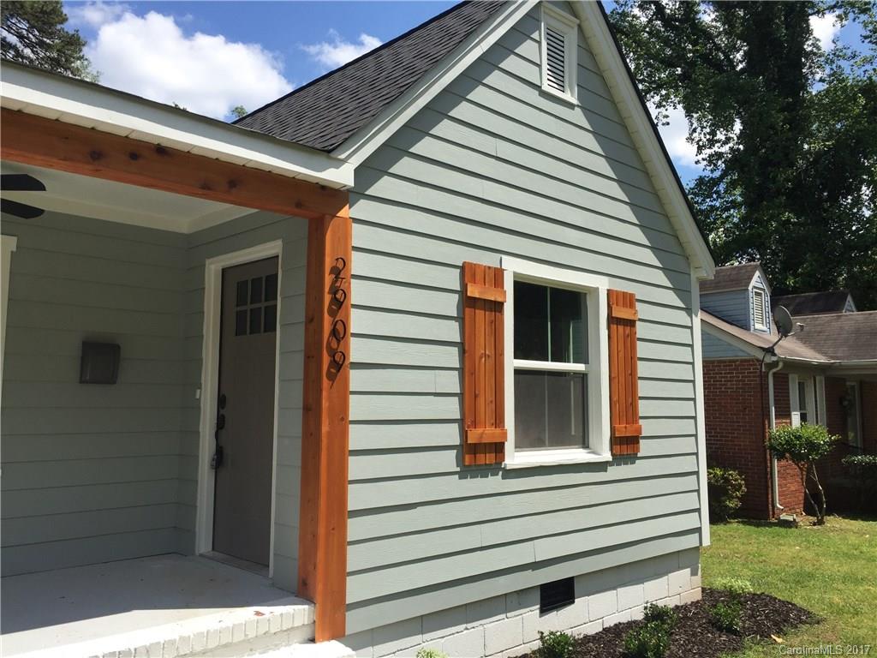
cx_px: 438
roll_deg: -1.1
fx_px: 735
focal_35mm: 29
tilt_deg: +6.2
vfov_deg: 48.2
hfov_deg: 61.7
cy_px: 329
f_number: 2.2
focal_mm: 4.15
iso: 32
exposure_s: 1/1980
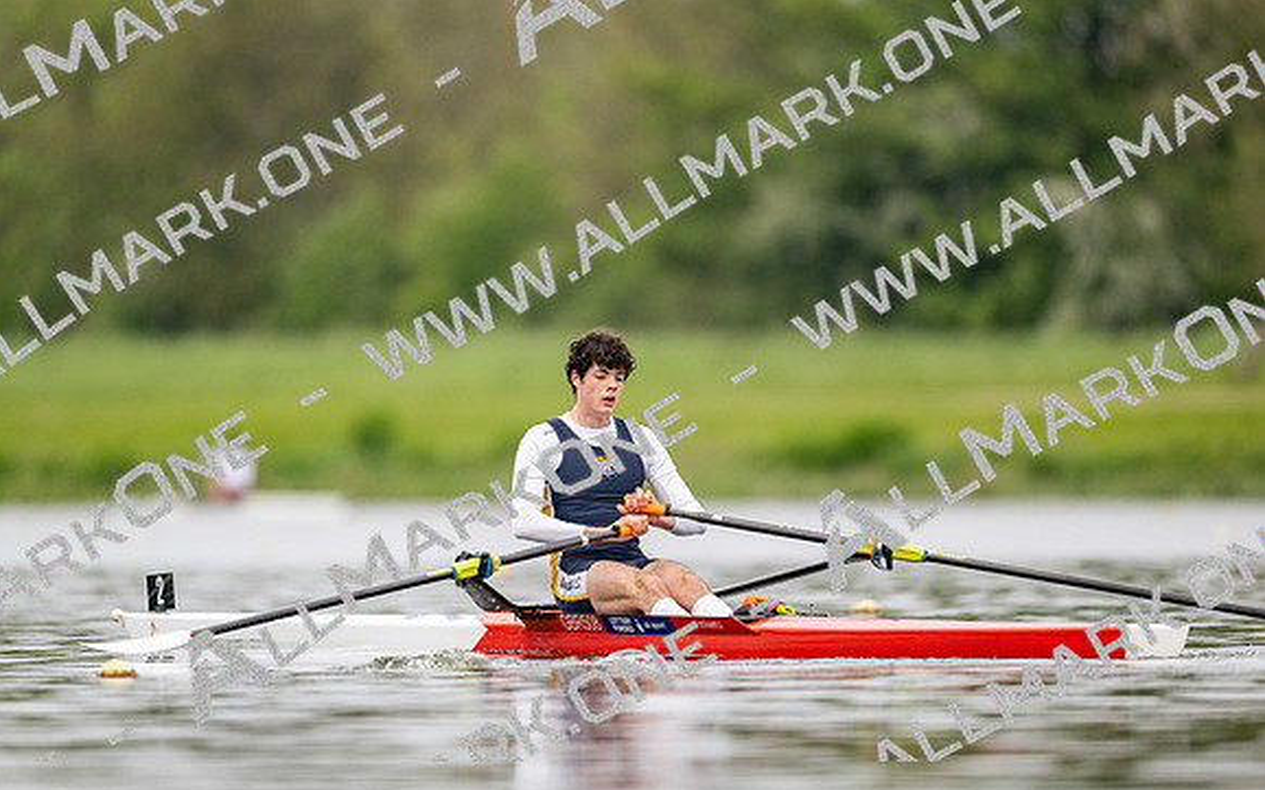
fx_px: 21164
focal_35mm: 614
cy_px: 386
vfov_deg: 2.1
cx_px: 632
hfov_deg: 3.4
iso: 1000
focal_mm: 600
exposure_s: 1/2500
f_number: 4
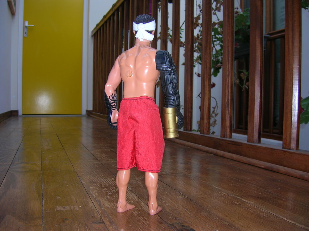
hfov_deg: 54.0
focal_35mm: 34
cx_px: 154
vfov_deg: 41.7
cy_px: 116
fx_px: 303
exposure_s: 1/60.1
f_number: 2.9
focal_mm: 5.7
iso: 50
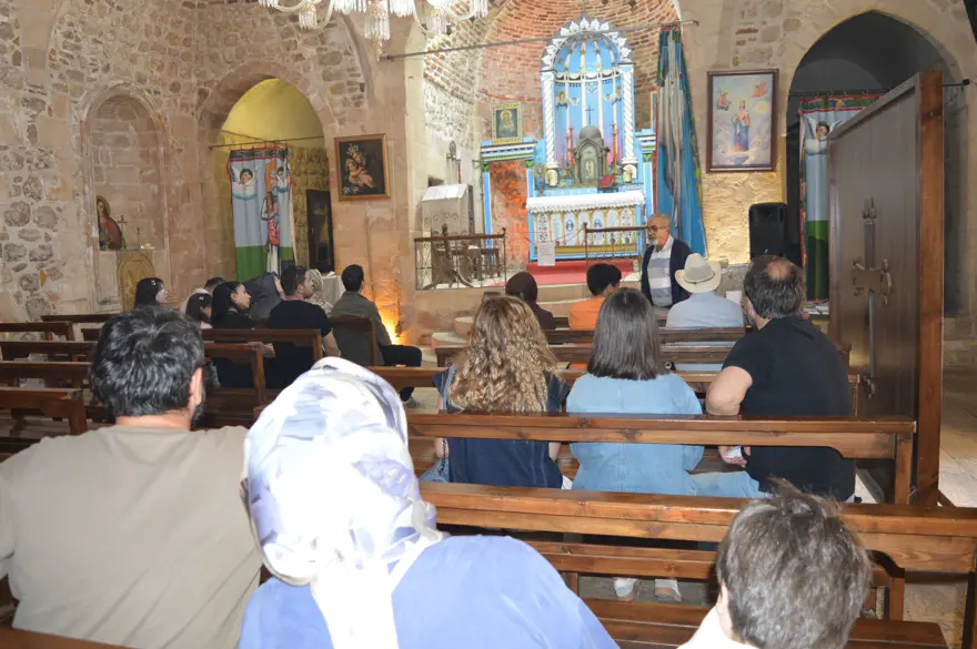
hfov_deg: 67.4
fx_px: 732
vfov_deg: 47.8
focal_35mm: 27
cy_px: 324
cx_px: 488
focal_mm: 18
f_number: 3.5
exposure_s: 1/60
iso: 1600
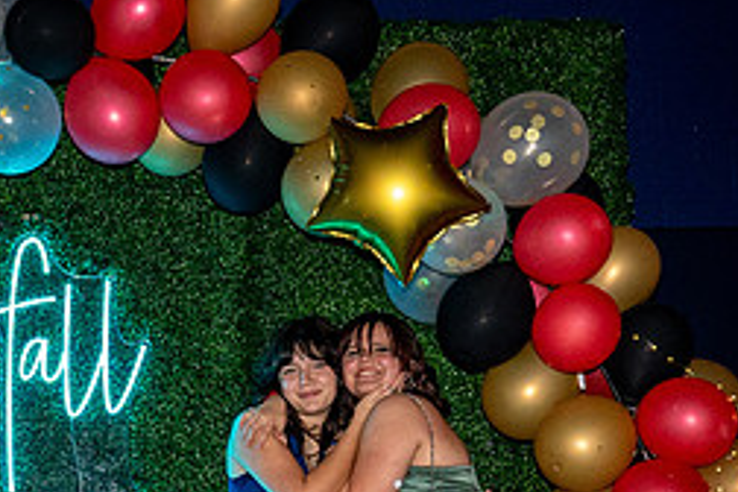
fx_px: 1660
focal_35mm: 81
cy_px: 519
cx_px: 38
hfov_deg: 24.2
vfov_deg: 16.4
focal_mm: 25
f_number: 4
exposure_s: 1/80
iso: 1250
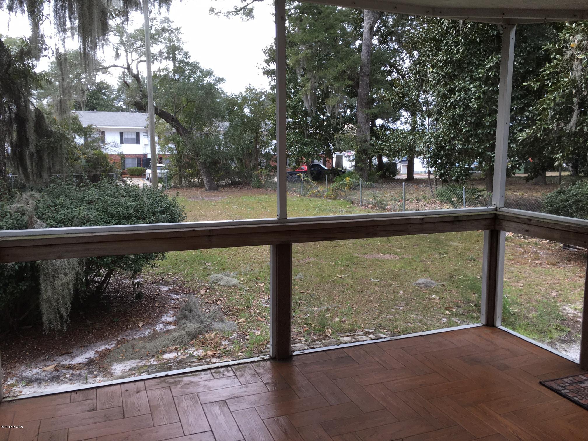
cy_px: 220
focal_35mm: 29
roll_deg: -1.3
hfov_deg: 61.7
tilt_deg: -8.1
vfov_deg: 48.2
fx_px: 493
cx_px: 294
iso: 32
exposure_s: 1/120
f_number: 2.2
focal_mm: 4.15
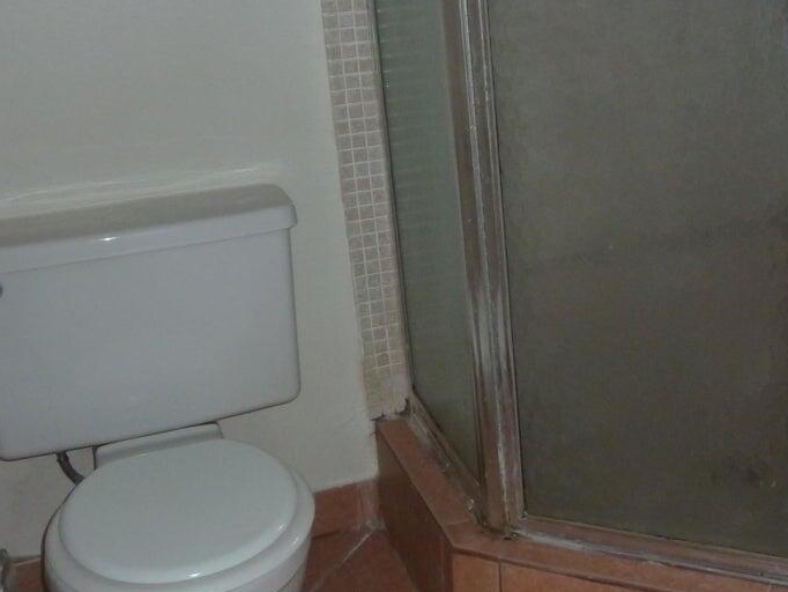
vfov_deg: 29.1
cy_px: 254
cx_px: 623
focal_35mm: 50
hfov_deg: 36.9
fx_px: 1139
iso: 200
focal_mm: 4.1
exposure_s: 1/30
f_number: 3.3
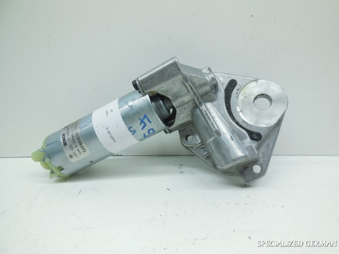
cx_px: 170
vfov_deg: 54.9
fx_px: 245
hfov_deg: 69.4
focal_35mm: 25
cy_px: 127
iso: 125
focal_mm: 4.5
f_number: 3.1
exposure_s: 1/80
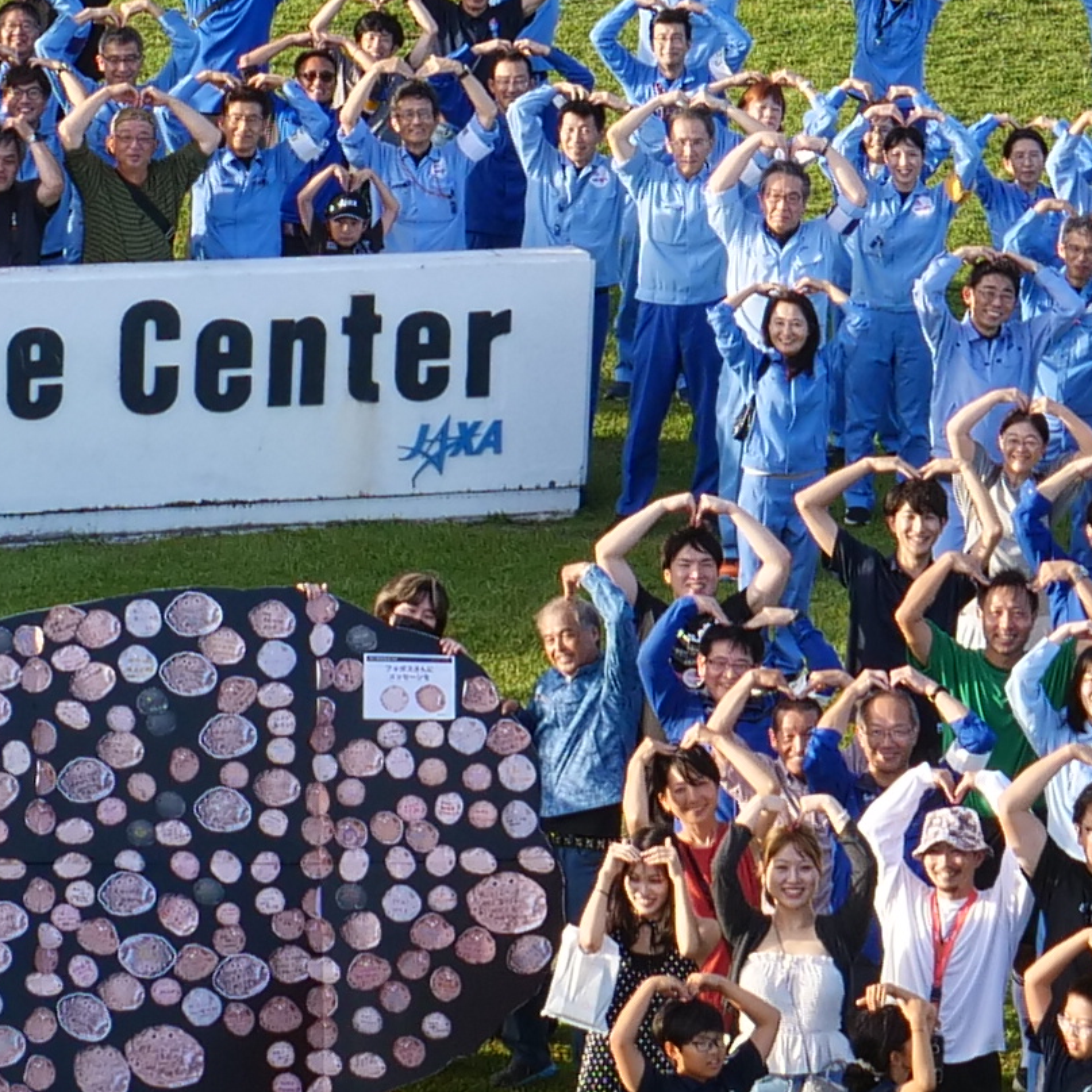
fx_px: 9315
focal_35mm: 261
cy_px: -528
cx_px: 523
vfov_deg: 6.6
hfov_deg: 6.7
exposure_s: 1/250
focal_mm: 23
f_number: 5.6
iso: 200
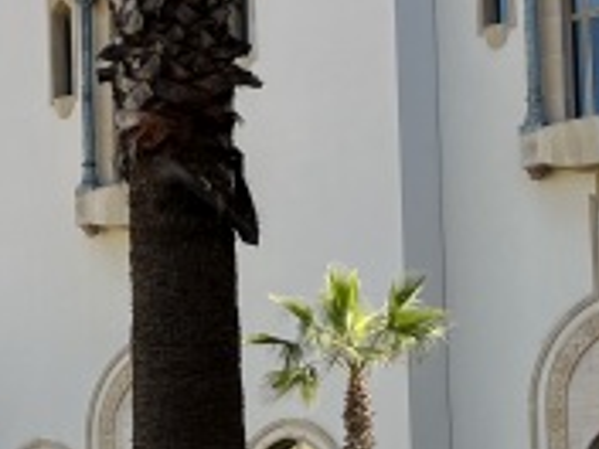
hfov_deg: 16.5
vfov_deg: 12.4
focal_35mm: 118
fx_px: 2042
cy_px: 435
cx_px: 51
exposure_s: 1/1441
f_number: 1.6
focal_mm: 5.1
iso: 50
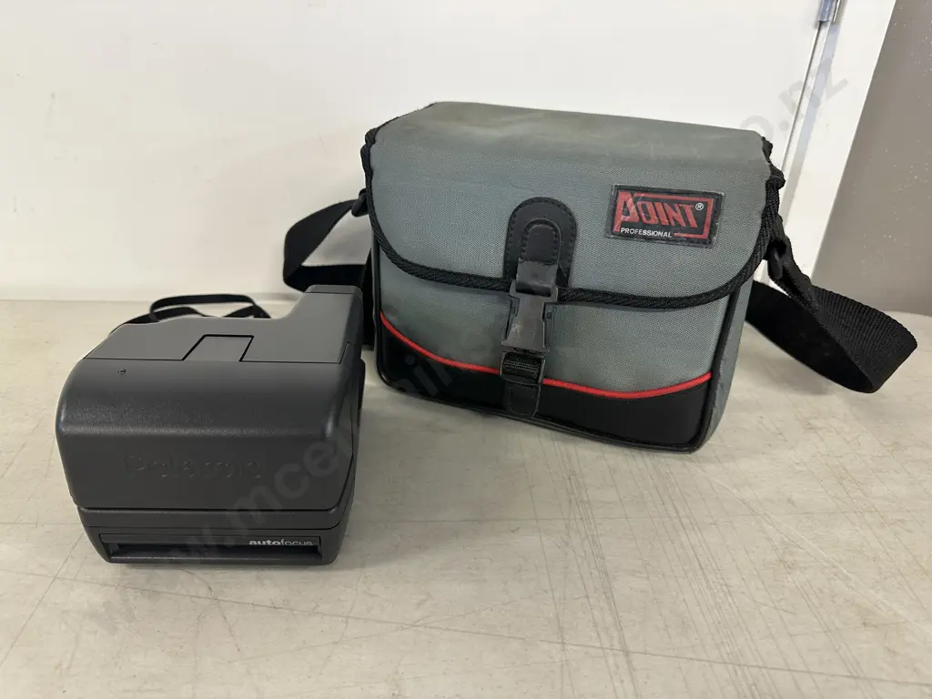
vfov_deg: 56.8
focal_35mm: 24
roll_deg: -2.7
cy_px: 350
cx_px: 466
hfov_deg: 71.6
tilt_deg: -28.9
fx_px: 646
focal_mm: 6.86
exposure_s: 1/50
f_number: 1.78
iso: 200
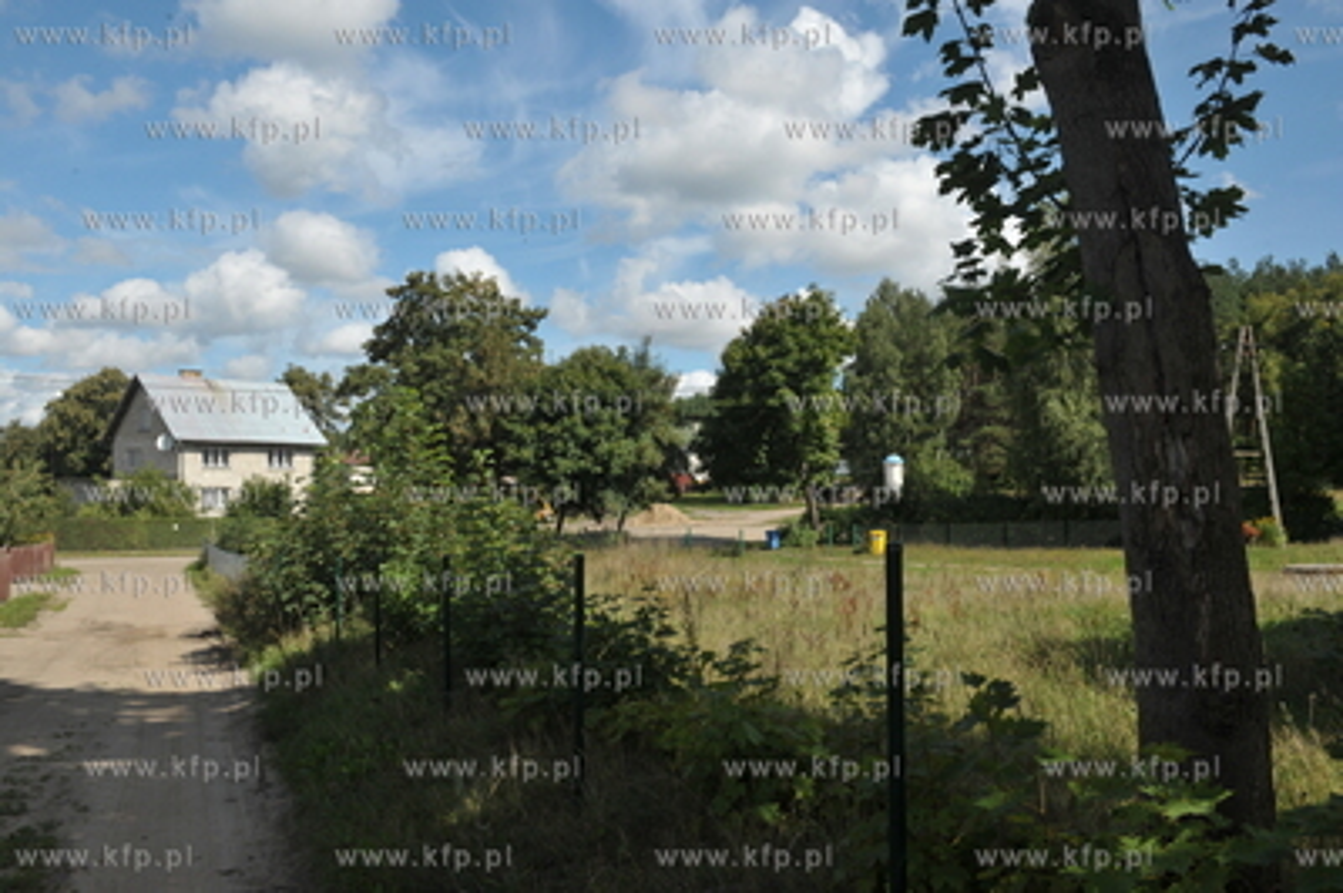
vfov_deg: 44.9
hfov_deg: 63.7
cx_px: 672
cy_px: 446
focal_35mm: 29
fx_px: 1081
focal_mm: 29
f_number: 10
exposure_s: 1/640
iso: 400
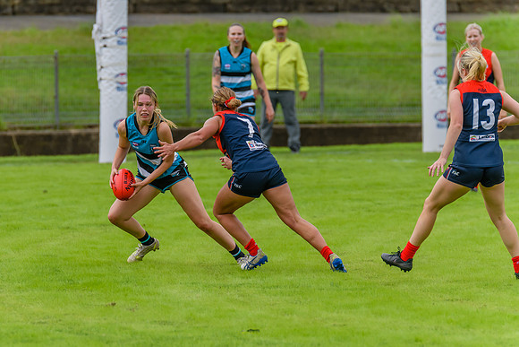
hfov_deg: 4.0
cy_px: 193
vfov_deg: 2.7
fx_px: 7427
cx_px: 201
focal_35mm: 515
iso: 800
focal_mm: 420
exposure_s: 1/2000
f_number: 6.3
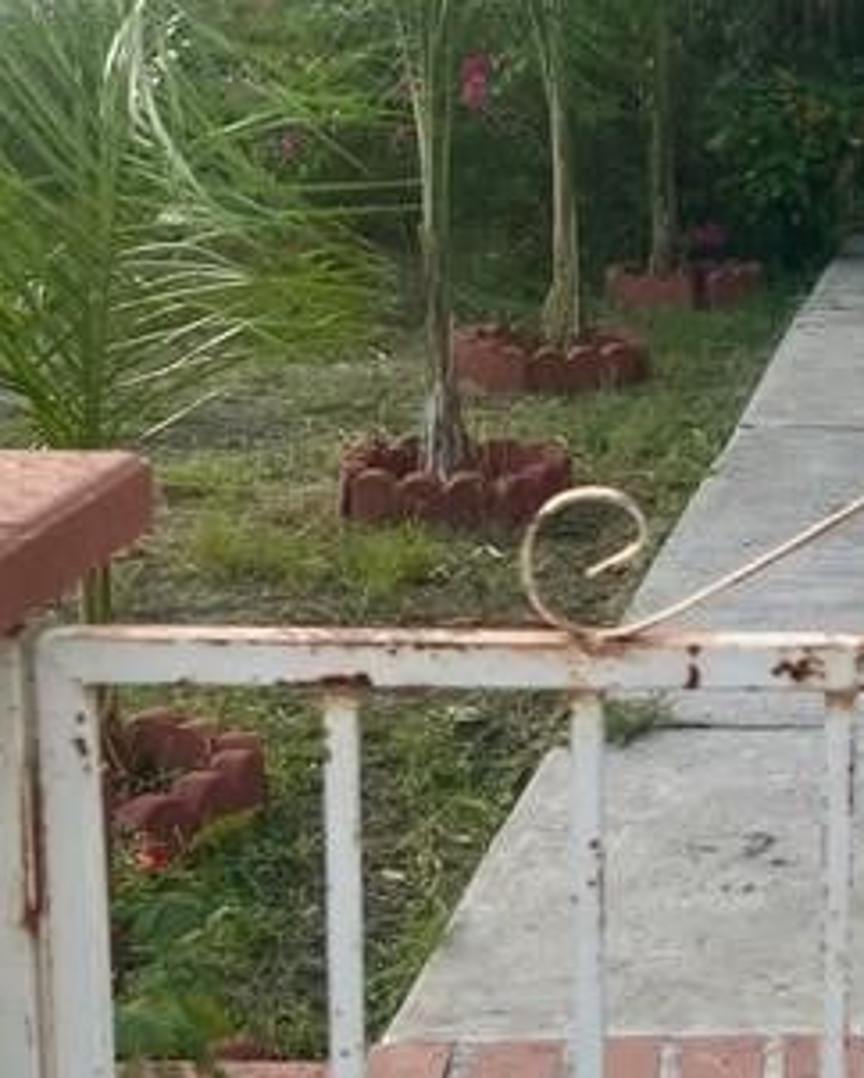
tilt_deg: -11.8
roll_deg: -0.9
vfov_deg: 22.2
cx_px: 1025
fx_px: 2746
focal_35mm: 86
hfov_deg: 17.1
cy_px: 425
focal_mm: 5.7
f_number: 1.5
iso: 50
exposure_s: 1/3165
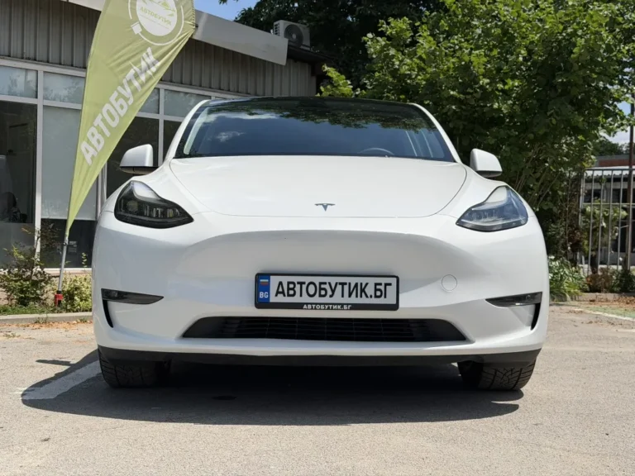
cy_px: 238
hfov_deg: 39.7
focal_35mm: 48
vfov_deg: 30.3
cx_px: 318
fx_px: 881
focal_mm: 6.76
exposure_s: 1/9901
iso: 80
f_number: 1.78
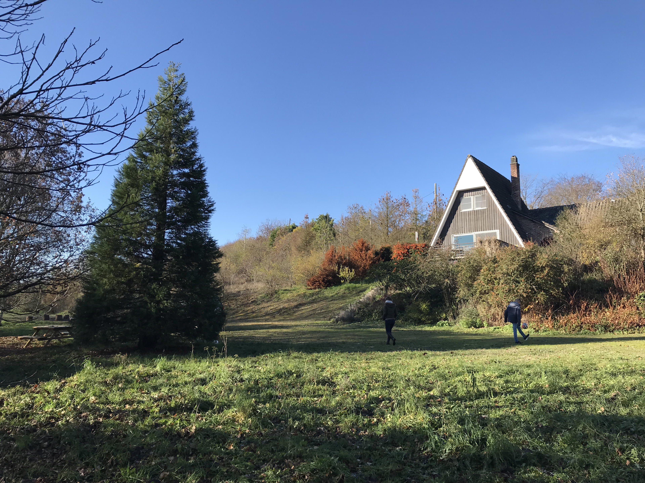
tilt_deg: +9.2
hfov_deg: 63.4
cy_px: 242
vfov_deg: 49.7
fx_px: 522
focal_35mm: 28
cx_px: 322
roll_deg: -0.5
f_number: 1.8
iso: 20
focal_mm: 3.99
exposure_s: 1/948
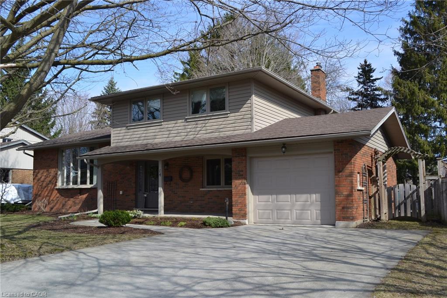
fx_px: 410
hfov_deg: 57.2
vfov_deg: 39.9
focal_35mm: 33
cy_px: 149
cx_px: 224
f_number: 7.1
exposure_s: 1/200
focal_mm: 22
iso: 100
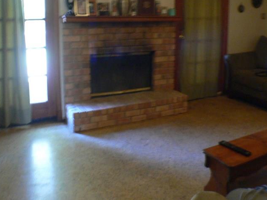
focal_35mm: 58
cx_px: 149
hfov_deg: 33.2
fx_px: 447
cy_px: 57
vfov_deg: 25.0
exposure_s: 1/4
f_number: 2.8
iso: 200
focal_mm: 6
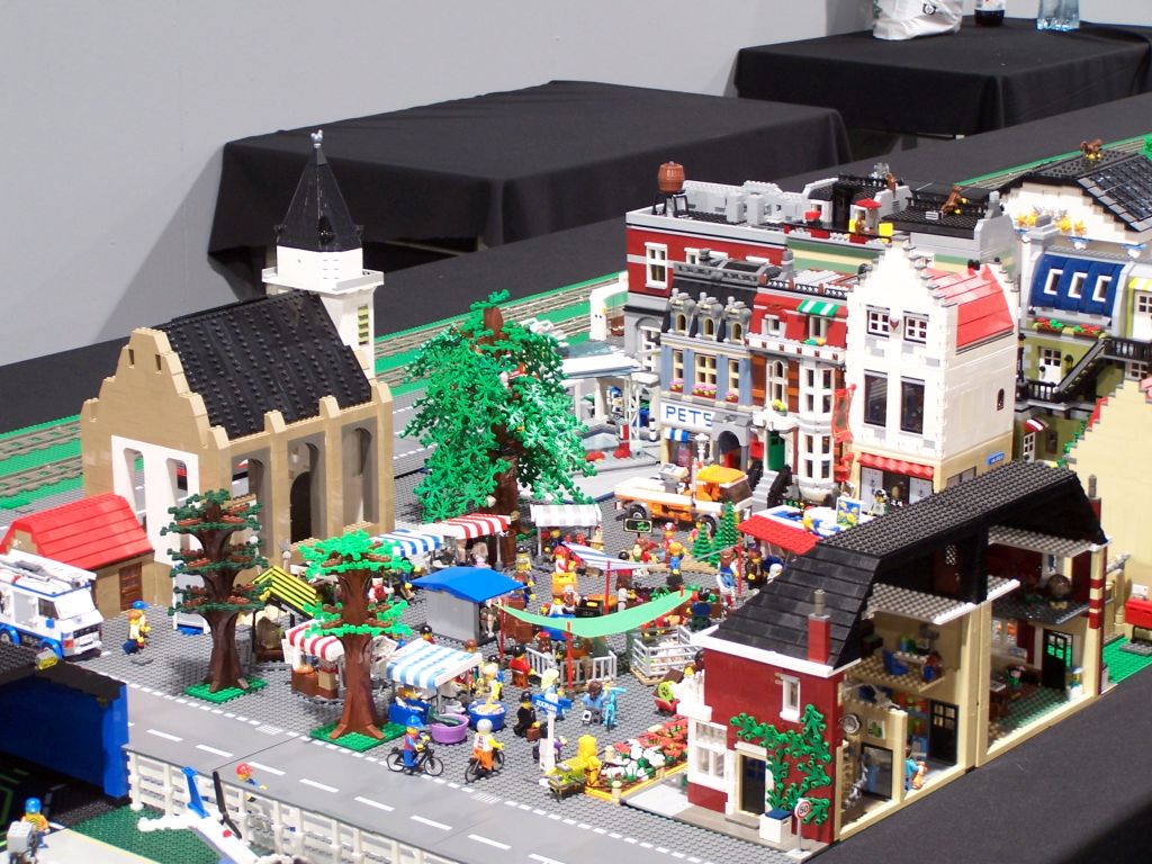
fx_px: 2729
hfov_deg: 23.8
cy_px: 432
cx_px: 576
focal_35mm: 82
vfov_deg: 18.0
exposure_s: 1/3
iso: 80
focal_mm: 13.7
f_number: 3.2
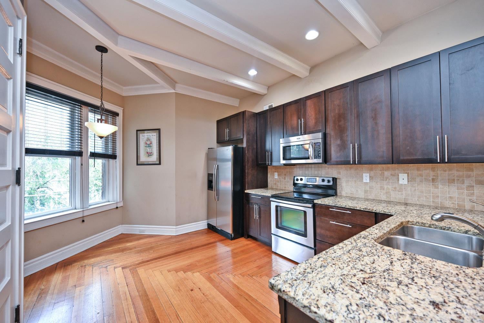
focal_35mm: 14
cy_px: 162
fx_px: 188
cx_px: 242
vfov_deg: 81.2
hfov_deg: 104.3
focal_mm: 14
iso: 450
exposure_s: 1/60
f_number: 4
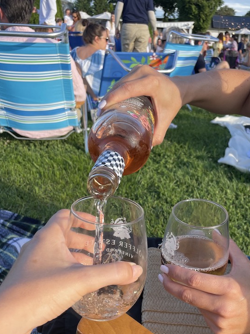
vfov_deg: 49.5
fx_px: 356
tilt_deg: -26.3
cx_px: 172
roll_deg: -2.7
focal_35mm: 37
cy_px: 215
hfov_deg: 38.1
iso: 32
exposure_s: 1/754
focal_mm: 4.2
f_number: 1.6
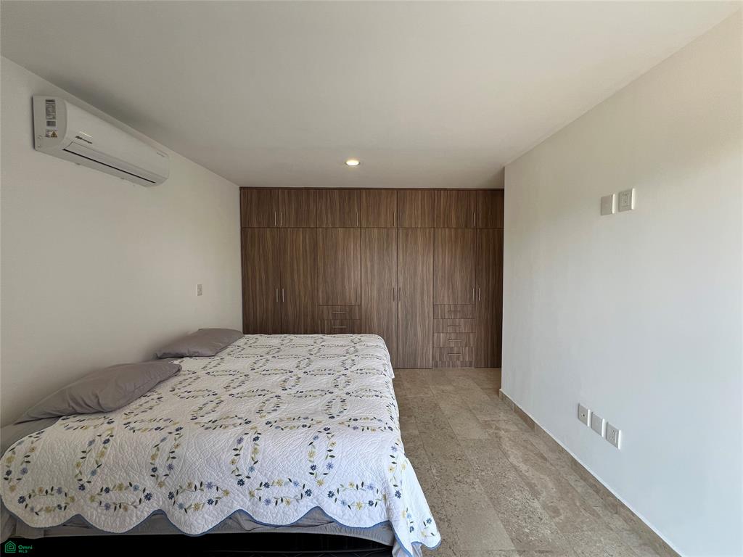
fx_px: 279
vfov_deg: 89.9
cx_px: 372
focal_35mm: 13
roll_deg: -0.2
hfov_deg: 106.2
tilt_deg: -3.0
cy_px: 278
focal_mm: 1.57
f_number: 1.8
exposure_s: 1/99
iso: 64
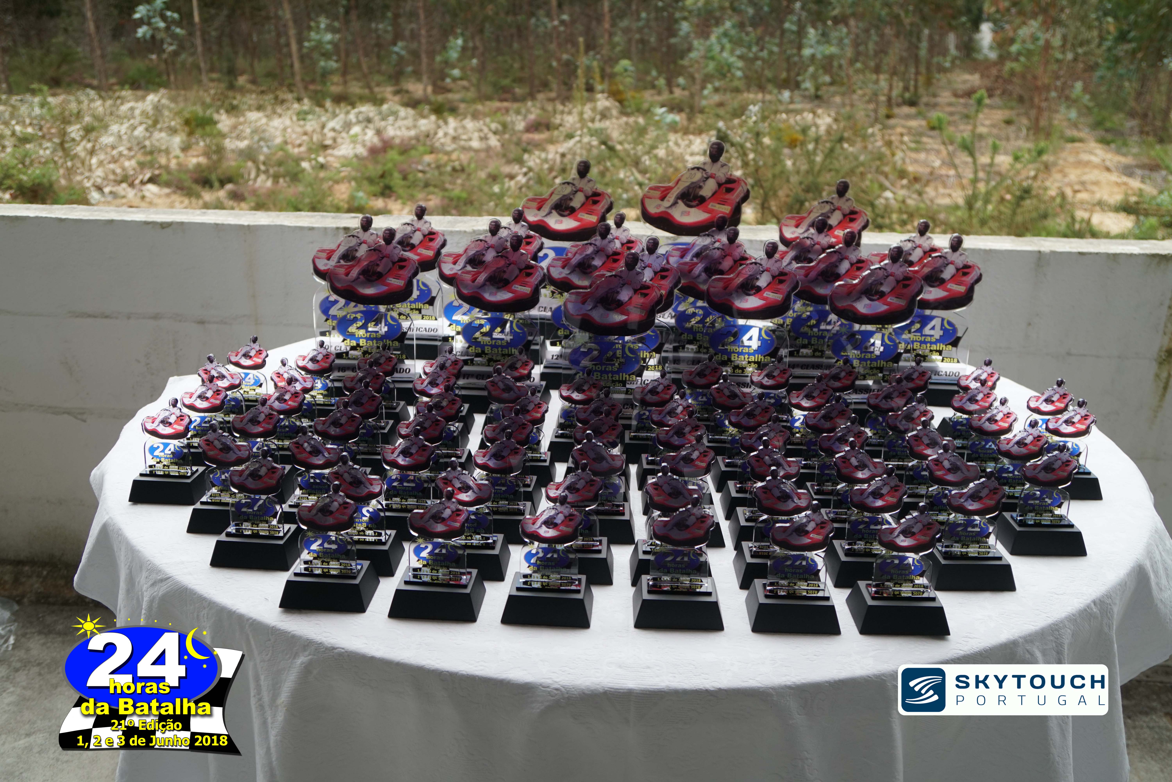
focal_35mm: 32
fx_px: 1025
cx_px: 586
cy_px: 391
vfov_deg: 41.7
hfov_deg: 59.5
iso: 320
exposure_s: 1/160
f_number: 4
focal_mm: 21
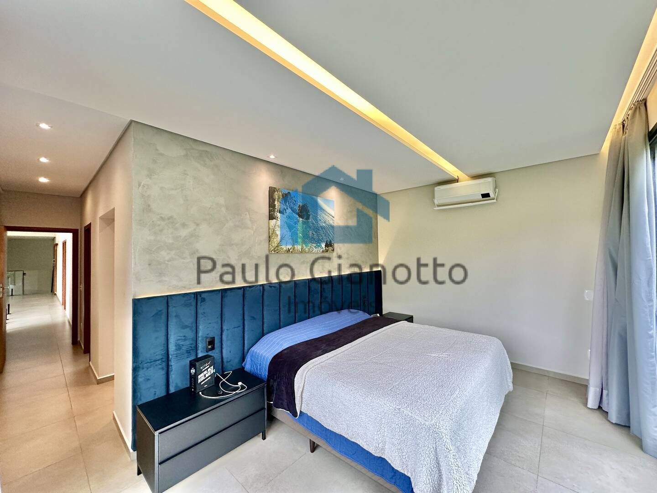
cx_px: 328
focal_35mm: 14
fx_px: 266
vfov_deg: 85.7
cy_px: 246
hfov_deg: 102.1
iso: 160
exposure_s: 1/120
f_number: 2.2
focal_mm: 2.22
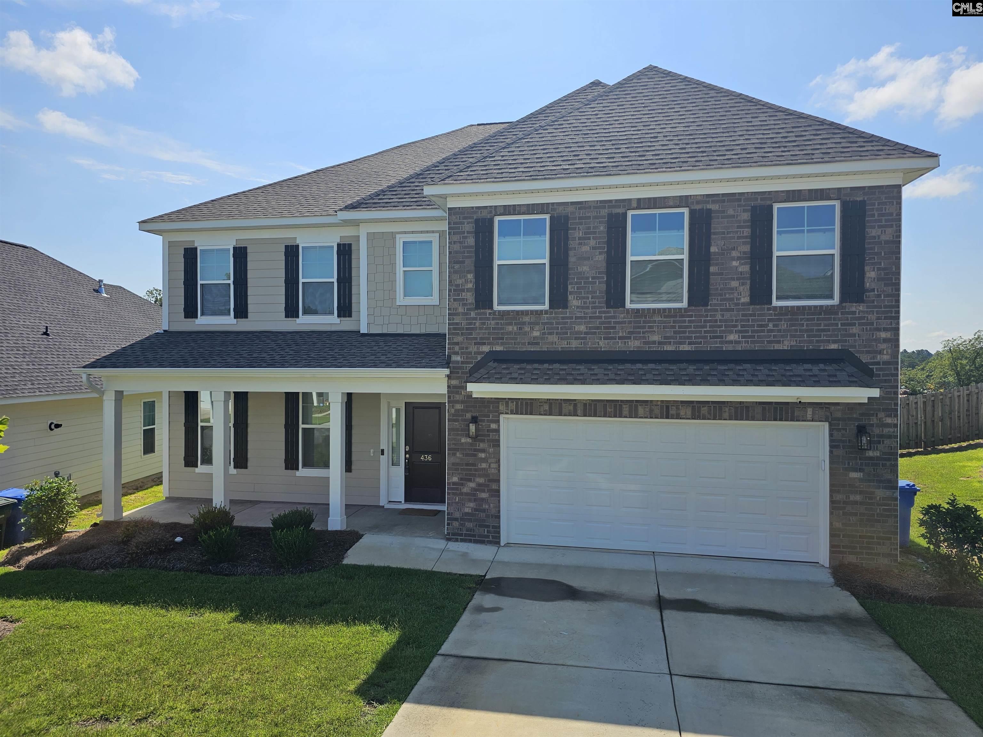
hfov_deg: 73.9
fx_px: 653
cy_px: 368
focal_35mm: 23
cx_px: 492
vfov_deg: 58.9
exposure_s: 1/1055
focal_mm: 6.3
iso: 10
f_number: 1.7
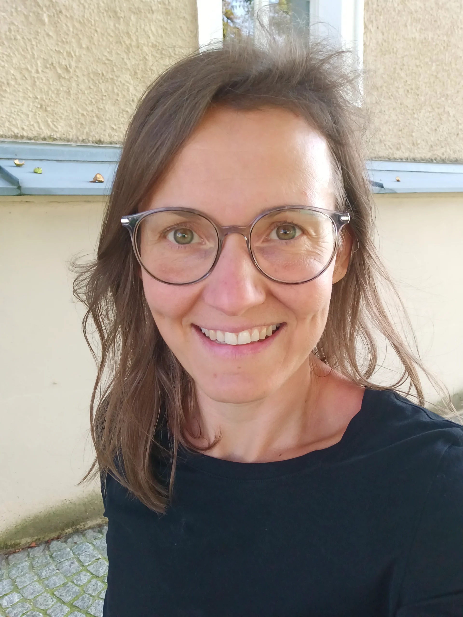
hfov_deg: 48.2
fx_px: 517
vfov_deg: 61.7
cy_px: 308
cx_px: 232
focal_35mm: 29
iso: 155
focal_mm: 3.82
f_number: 2
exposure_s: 1/100
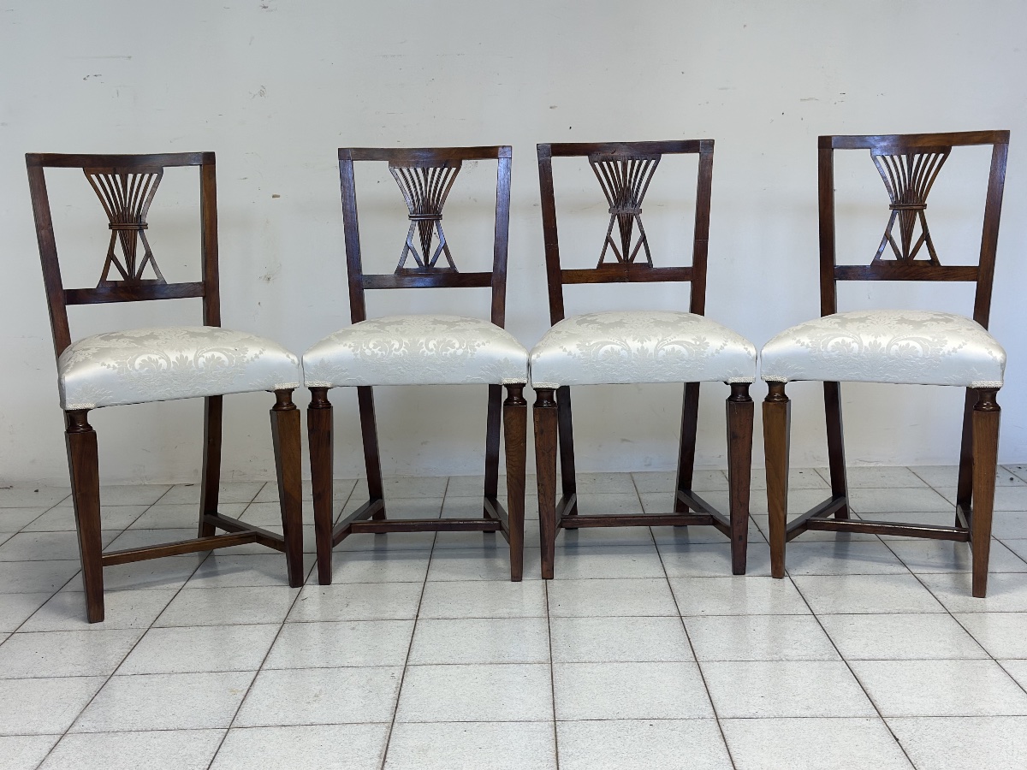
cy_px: 385
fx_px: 1424
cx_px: 514
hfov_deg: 39.7
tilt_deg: -9.0
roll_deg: +1.8
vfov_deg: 30.3
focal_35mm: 48
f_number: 1.78
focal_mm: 6.86
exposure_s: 1/100
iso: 100
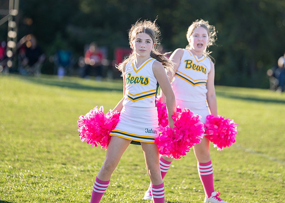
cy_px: 72
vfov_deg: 5.9
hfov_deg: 8.3
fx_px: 1966
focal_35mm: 243
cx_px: 158
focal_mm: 180
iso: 500
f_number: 2.8
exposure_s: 1/2500
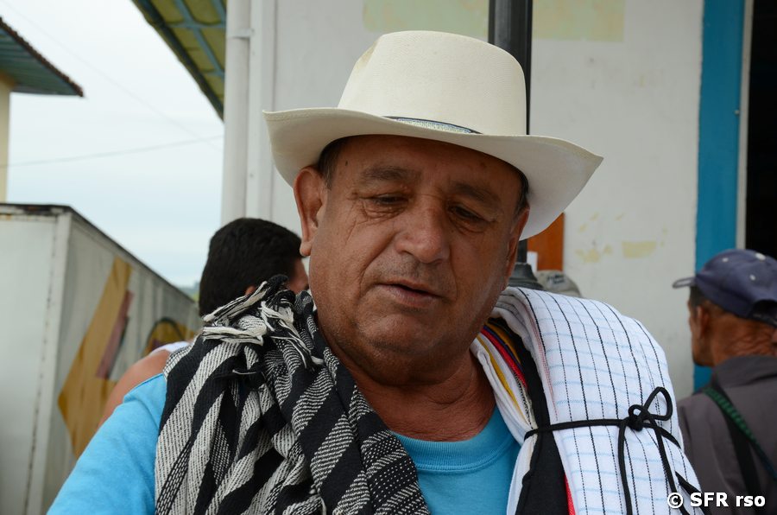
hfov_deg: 35.1
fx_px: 1228
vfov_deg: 23.7
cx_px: 388
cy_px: 258
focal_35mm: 57
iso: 400
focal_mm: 38
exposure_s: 1/250
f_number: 8
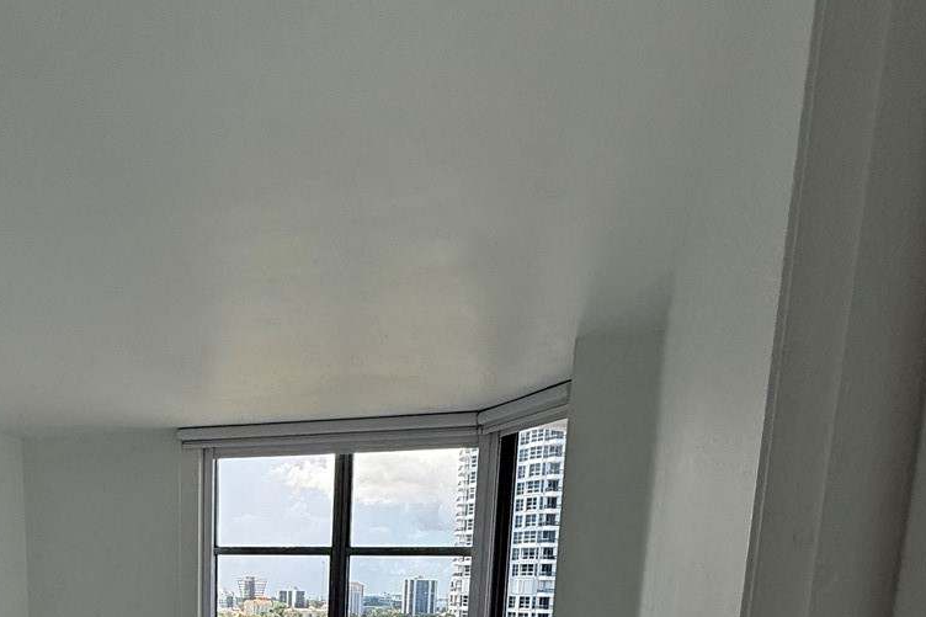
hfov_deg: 58.6
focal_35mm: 31
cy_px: 739
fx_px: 797
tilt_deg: -8.9
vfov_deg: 34.1
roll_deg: -1.2
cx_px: 291
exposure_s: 1/506
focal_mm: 2.22
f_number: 2.2
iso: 64
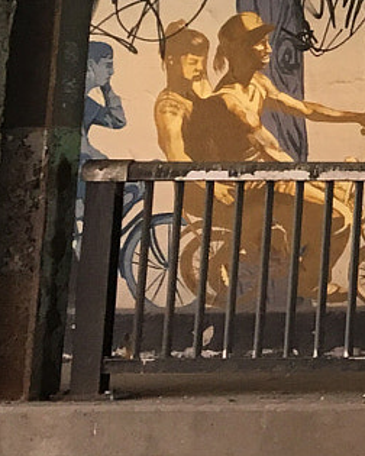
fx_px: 1944
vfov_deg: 13.1
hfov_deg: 9.1
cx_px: 1004
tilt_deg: +11.4
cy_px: -84
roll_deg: -0.1
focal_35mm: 144
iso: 64
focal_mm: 4.15
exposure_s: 1/30
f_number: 2.2
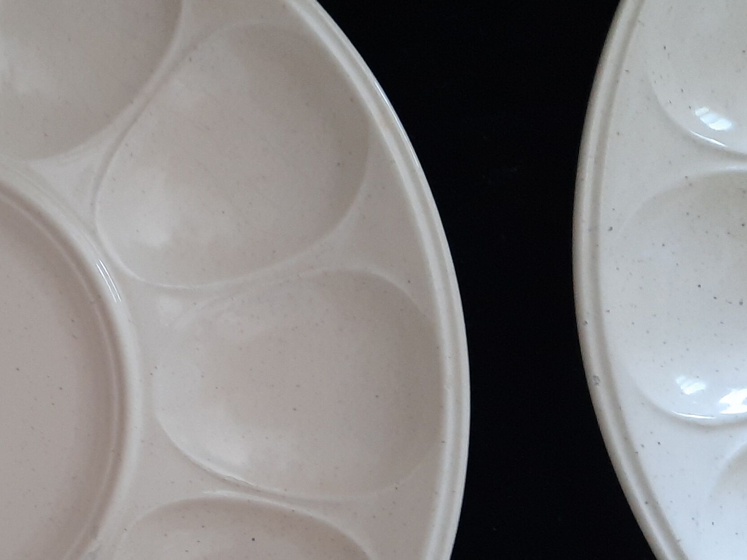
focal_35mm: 60
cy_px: 410
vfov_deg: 24.2
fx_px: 1295
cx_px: 79
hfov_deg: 30.8
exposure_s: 1/50
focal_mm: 4.6
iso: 500
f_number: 2
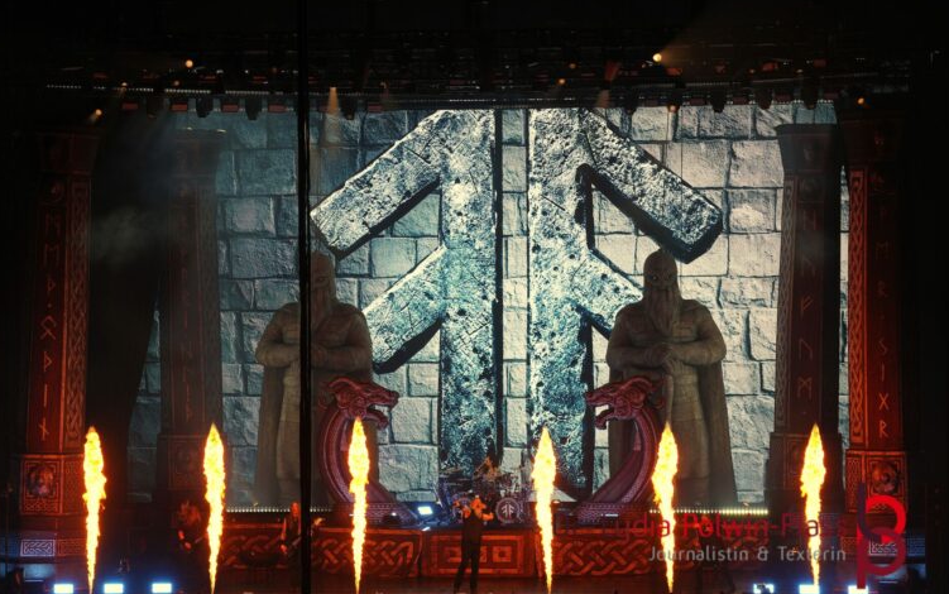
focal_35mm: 150
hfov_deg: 13.9
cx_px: 470
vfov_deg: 8.8
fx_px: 3881
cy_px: 311
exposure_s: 1/160
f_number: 5.6
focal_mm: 96
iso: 320
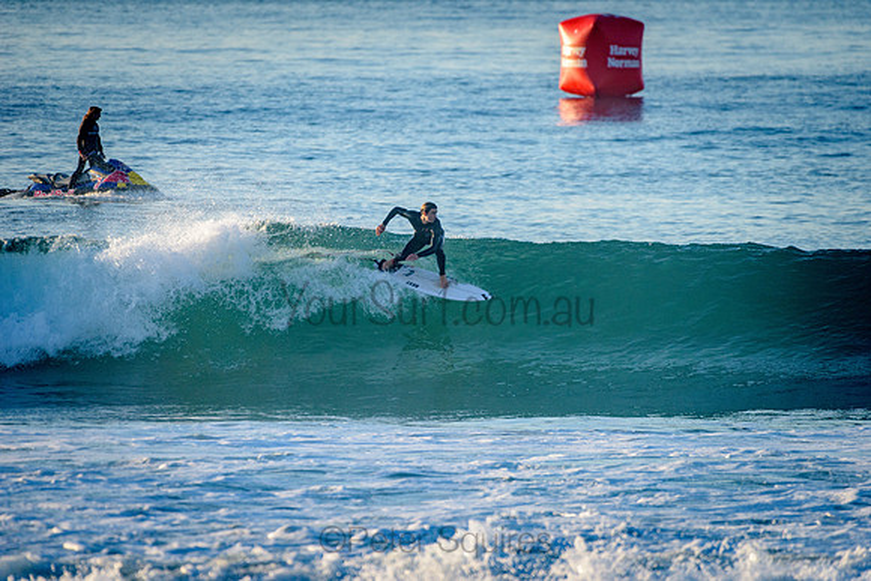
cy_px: 290
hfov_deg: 4.1
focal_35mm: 500
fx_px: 12099
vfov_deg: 2.8
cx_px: 436
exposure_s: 1/2000
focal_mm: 500
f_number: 5.6
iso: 560
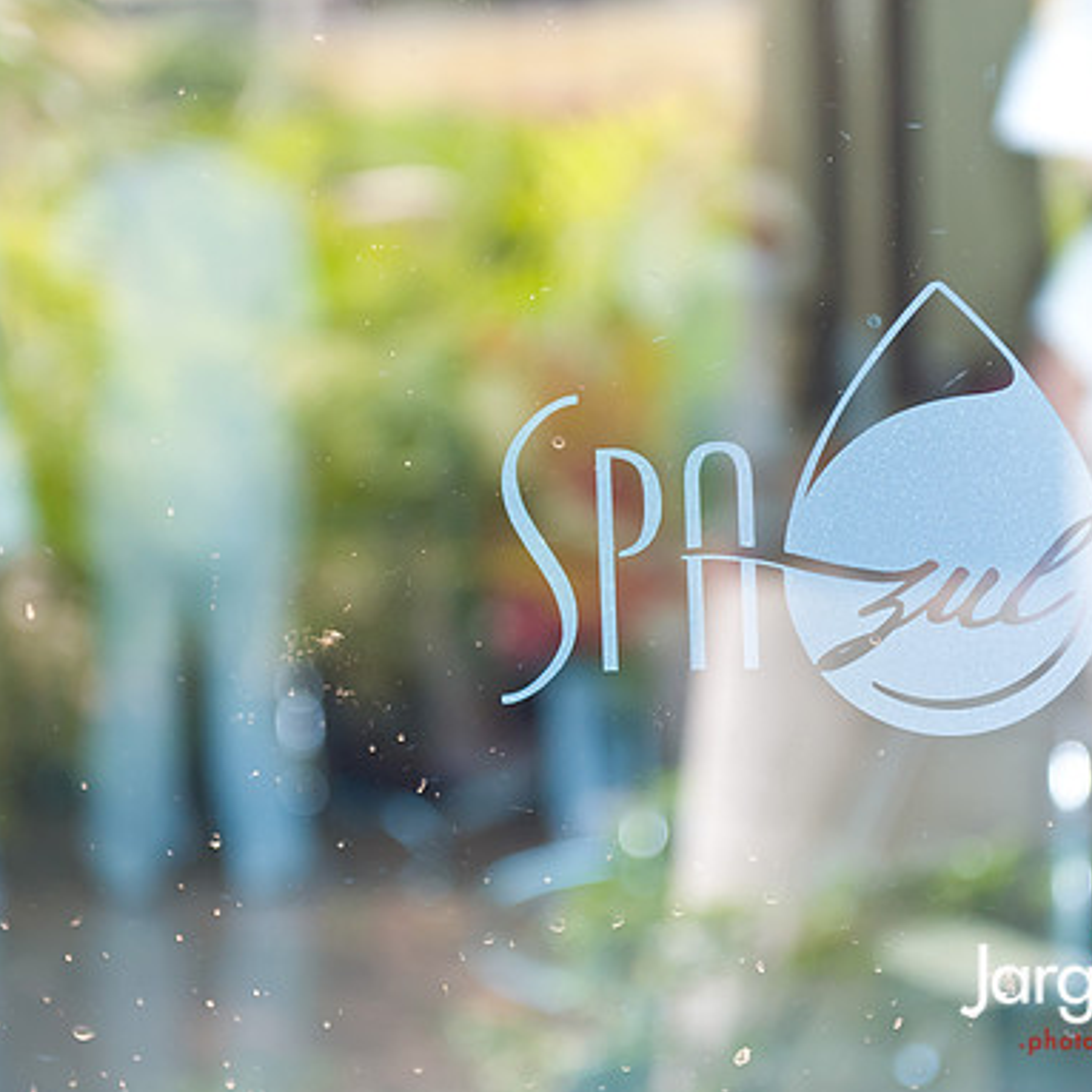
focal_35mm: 90
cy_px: 545
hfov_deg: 19.3
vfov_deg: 19.3
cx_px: 522
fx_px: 3212
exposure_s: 1/800
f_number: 3.2
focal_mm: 70
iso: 1600
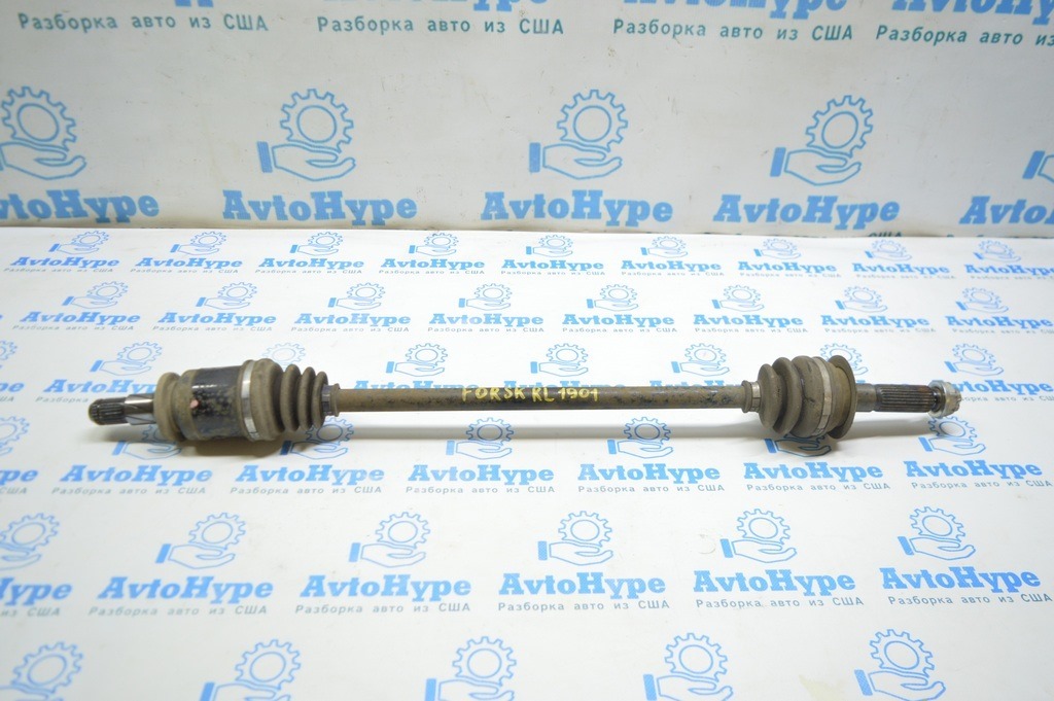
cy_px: 350
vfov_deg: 47.9
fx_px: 790
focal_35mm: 27
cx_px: 527
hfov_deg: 67.4
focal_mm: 18
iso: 400
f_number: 3.5
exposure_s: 1/40
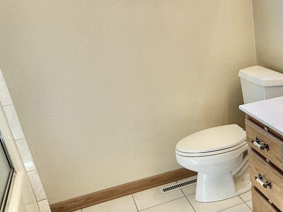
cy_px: 128
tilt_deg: -21.4
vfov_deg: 34.2
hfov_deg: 38.0
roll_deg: +0.8
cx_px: 304
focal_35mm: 42
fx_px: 343
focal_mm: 2.22
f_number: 2.2
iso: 125
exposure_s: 1/120
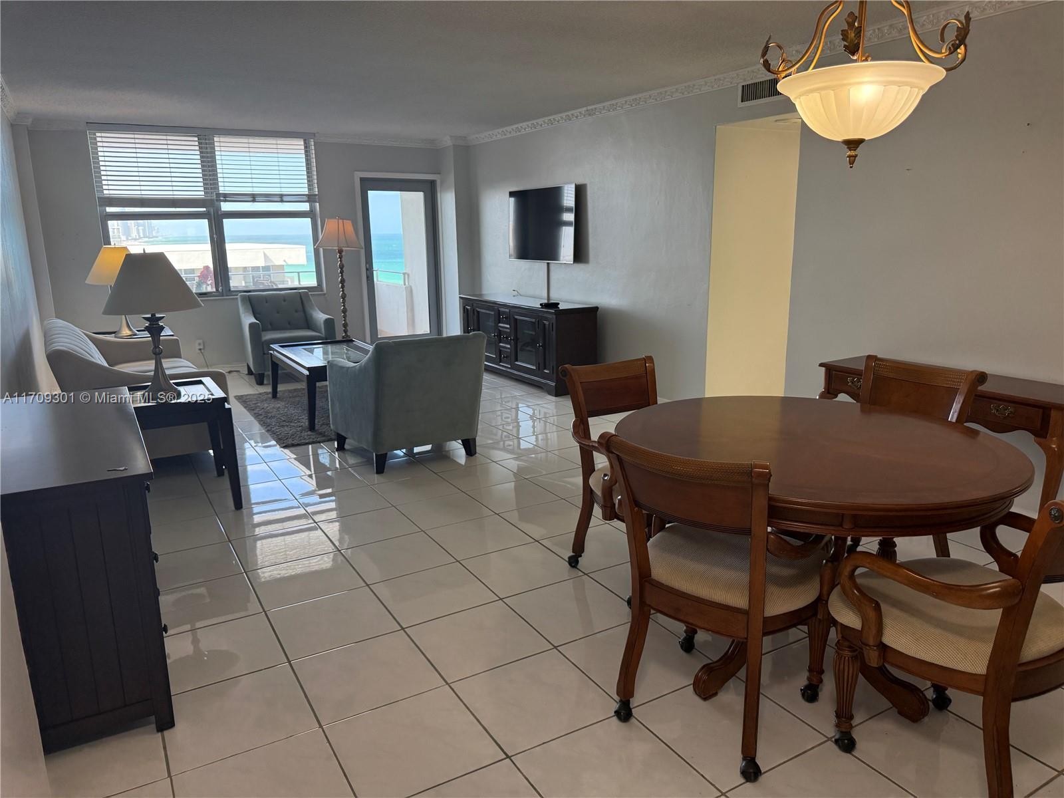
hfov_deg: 71.6
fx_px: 738
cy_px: 399
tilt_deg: -11.8
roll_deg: +0.8
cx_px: 532
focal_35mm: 24
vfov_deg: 56.8
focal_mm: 6.76
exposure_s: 1/189
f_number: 1.78
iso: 200
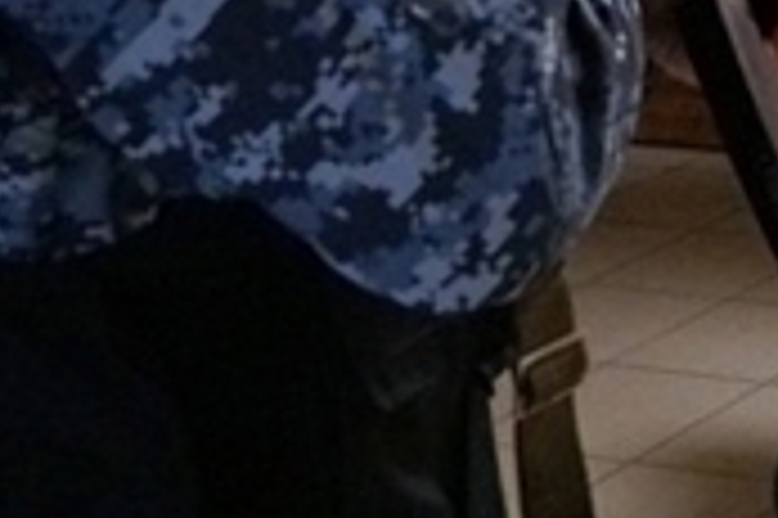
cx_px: 1430
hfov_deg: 15.0
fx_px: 2526
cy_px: -135
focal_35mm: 117
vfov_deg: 11.4
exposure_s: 1/160
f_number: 3.5
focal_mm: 18
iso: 5000
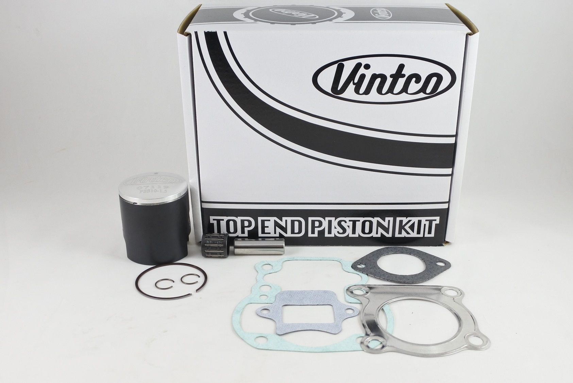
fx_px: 541
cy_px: 192
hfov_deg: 55.8
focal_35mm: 34
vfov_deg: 38.9
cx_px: 286
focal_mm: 12.6
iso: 450
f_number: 3.8
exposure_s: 1/125
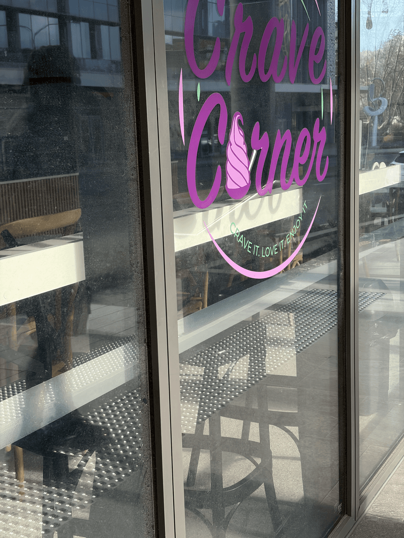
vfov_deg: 36.8
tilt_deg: -10.0
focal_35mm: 52
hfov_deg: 28.0
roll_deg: +1.9
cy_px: 269
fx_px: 809
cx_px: 202
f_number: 1.6
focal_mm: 5.96
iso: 32
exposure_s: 1/810
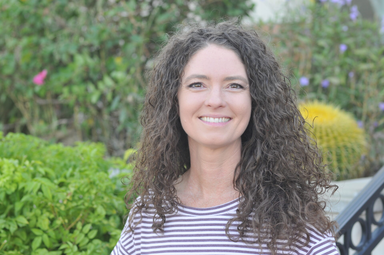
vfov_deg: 18.1
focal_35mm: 75
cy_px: 128
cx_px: 192
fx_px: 799
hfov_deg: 27.0
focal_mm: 50
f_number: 3.2
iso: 200
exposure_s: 1/250
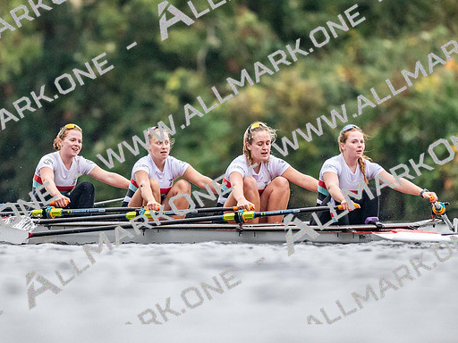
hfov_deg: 2.0
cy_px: 172
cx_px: 207
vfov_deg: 1.5
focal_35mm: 980
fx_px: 12966
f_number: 4
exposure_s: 1/2500
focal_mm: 600
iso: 3600
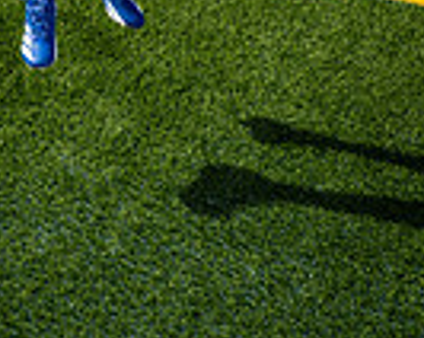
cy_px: -373
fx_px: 1153
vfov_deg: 13.7
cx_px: 35
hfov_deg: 20.4
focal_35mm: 92
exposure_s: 1/250
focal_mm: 29
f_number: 8
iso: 125
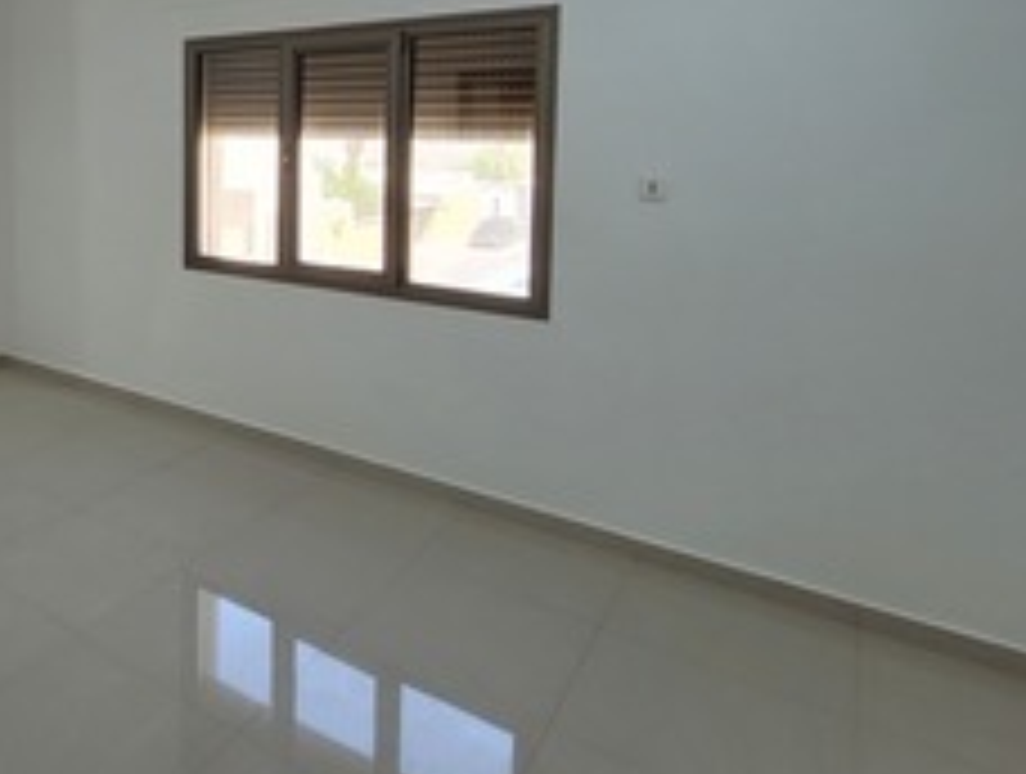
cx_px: 83
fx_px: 772
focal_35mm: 26
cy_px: 178
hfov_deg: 56.8
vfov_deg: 50.6
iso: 50
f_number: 2.2
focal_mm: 1.74
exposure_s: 1/50
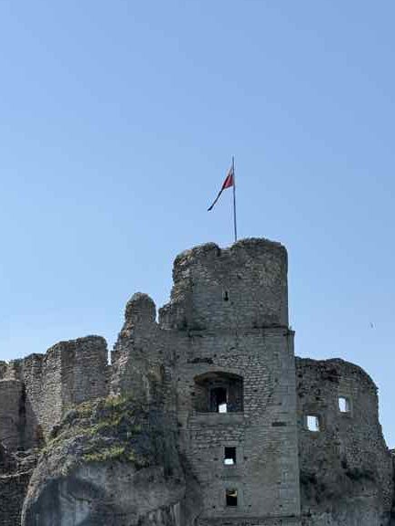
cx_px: 118
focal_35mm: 100
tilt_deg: +9.3
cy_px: 432
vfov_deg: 19.4
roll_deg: +0.3
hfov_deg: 14.8
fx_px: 1521
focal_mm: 6.76
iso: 64
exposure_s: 1/6024
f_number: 1.78
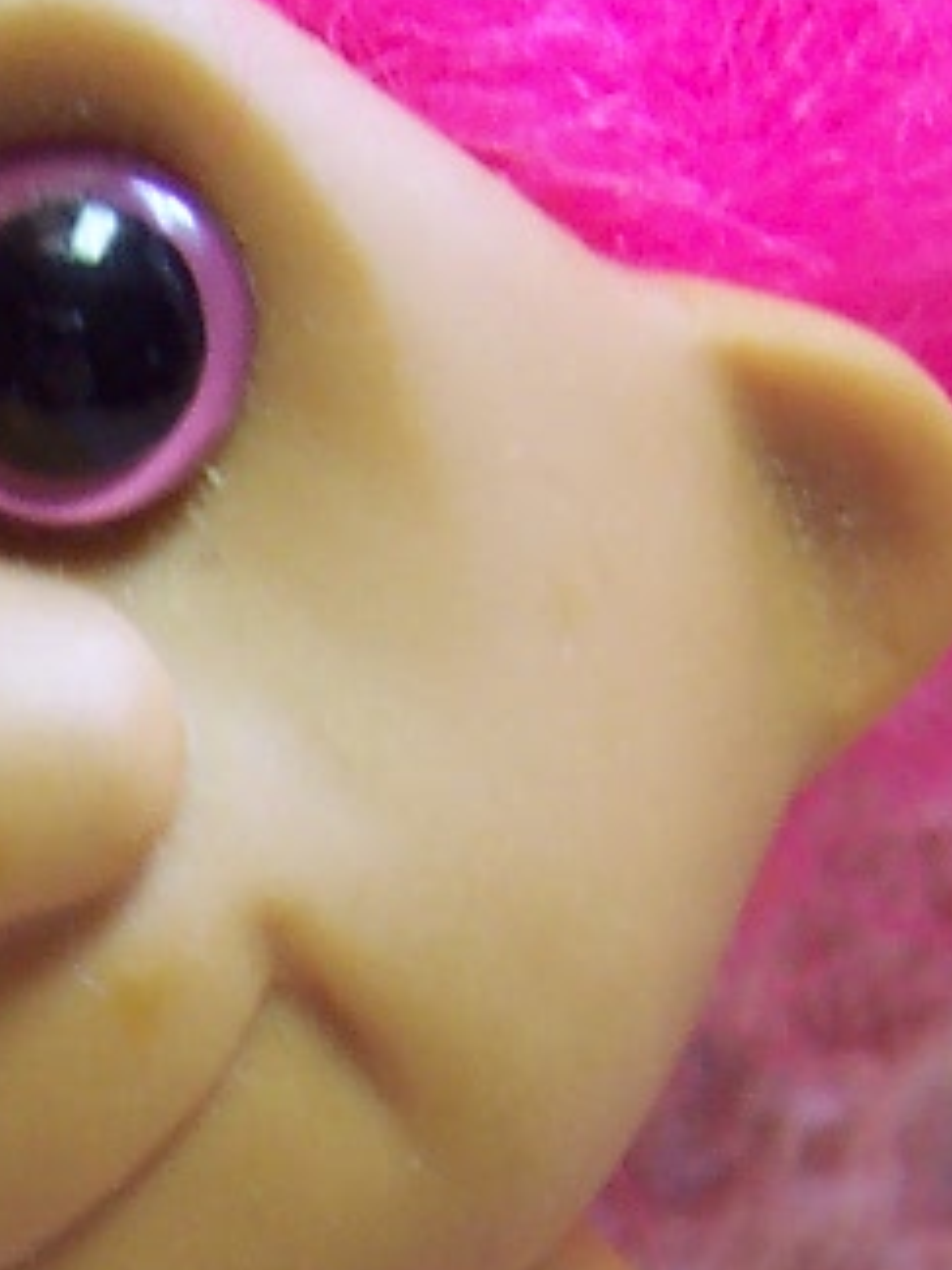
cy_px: 1305
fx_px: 5024
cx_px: -419
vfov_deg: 14.2
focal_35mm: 137
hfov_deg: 10.5
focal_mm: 5.6
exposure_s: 1/45
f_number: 2.8
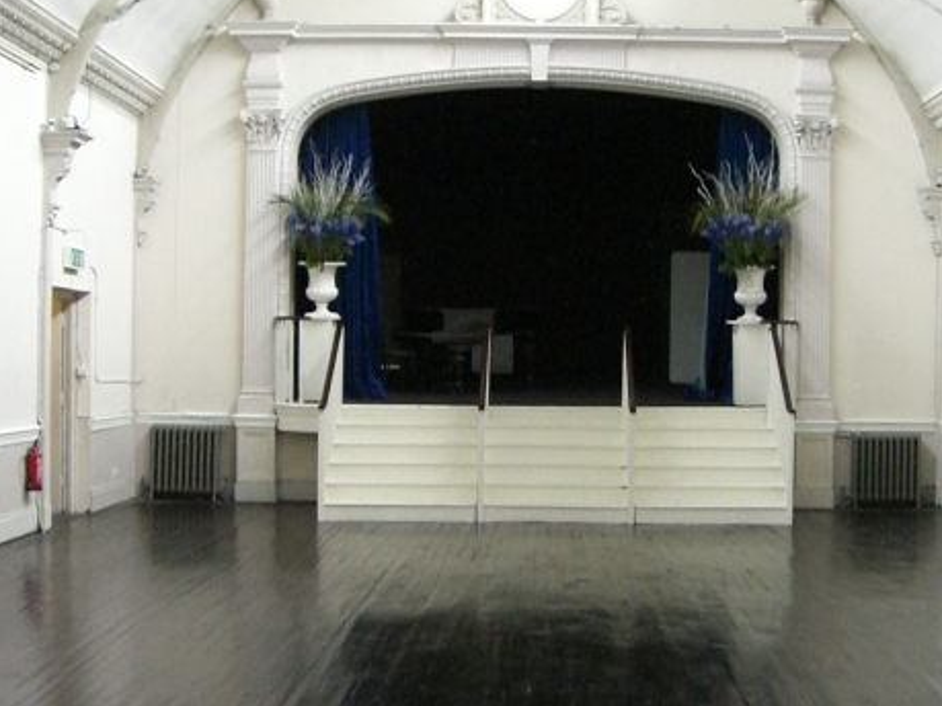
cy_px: 347
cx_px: 552
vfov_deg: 27.5
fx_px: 1442
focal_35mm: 53
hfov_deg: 36.1
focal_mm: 6.2
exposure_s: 1/50
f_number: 2.7
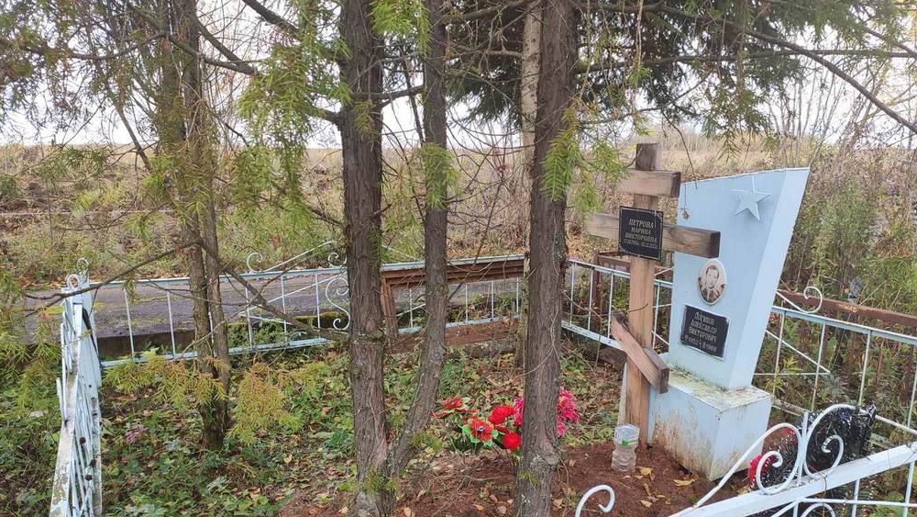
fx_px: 705
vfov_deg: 40.0
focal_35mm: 29
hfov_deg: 66.1
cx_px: 465
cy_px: 320
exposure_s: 1/195
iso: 112
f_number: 1.75
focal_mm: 4.77
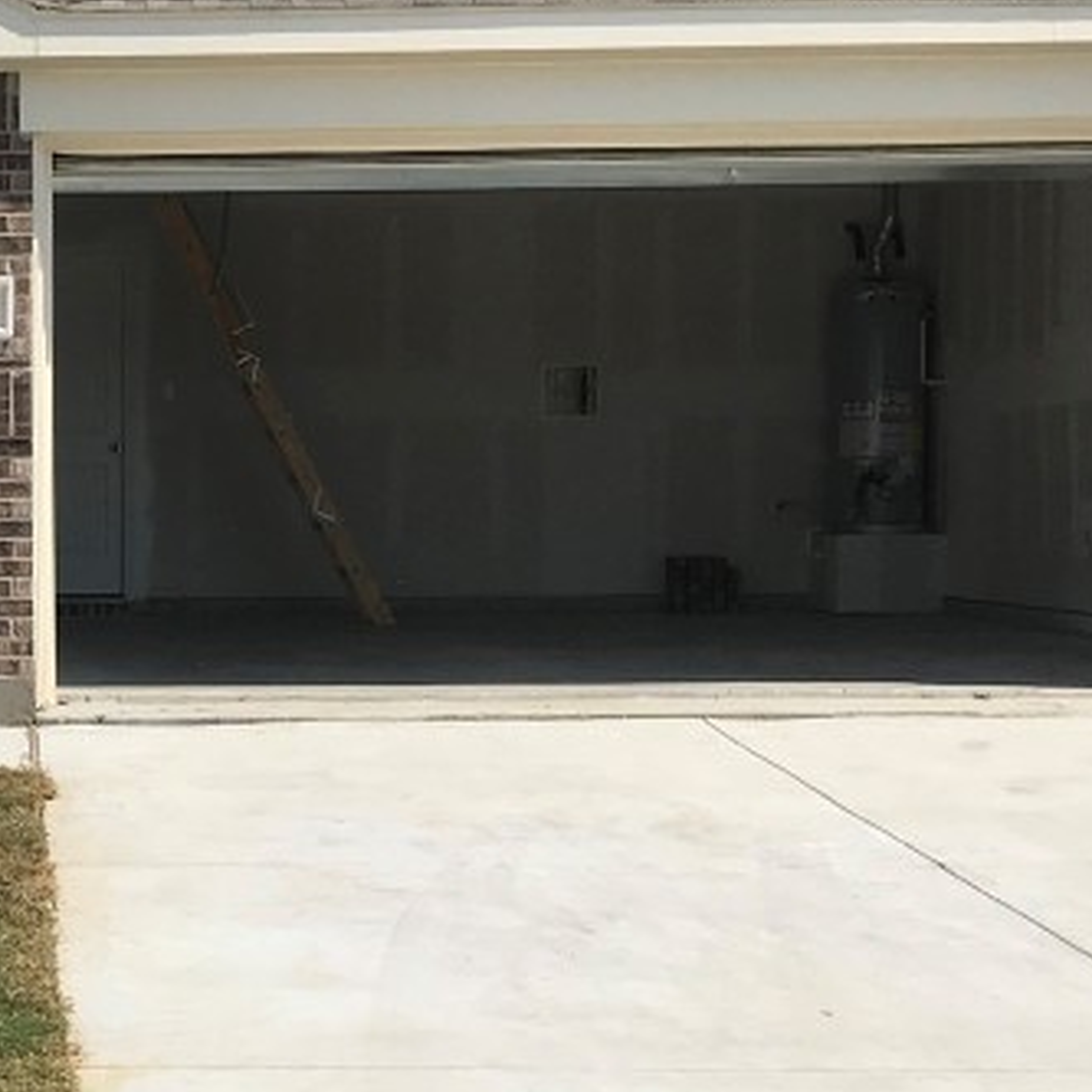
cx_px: -75
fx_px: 2712
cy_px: 636
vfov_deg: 22.7
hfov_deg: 21.7
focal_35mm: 76
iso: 20
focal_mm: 3.99
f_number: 1.8
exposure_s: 1/4566
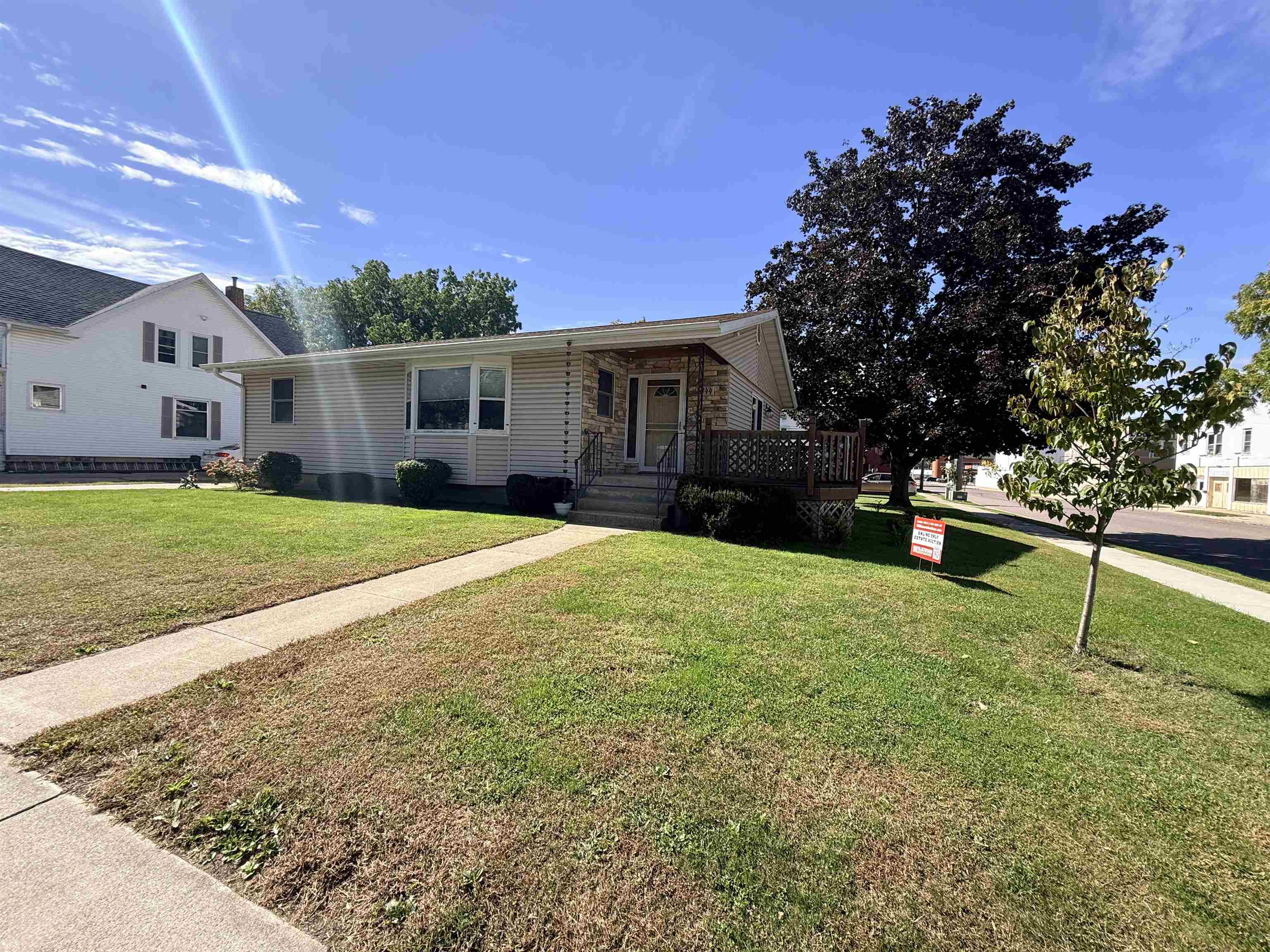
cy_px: 476
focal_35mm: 14
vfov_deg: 85.7
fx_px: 514
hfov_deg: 102.1
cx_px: 635
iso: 50
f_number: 2.2
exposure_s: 1/1017
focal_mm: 2.22
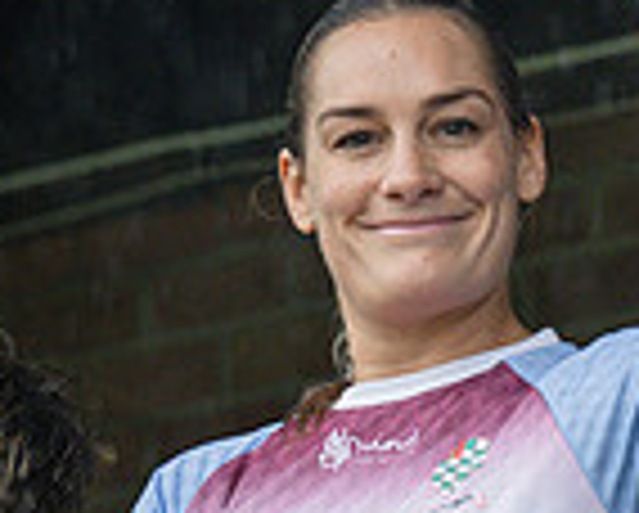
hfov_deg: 2.0
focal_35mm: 974
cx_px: 712
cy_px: 111
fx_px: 18446
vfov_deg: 1.6
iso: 1250
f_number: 5
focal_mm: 165
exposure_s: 1/320
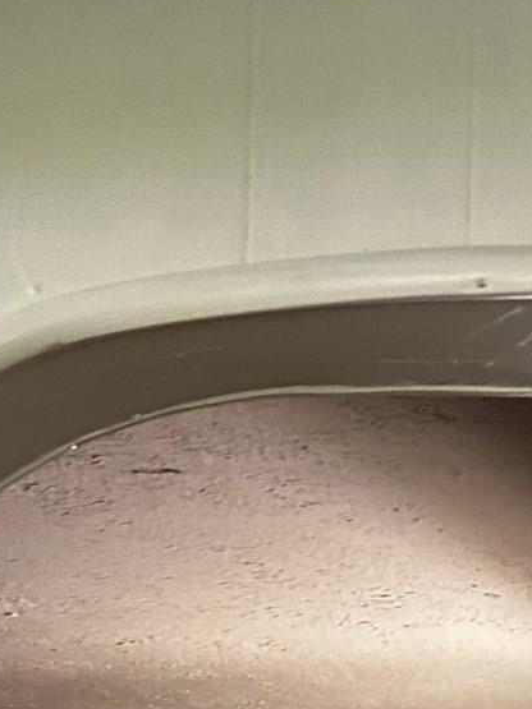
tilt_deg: +2.6
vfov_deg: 15.7
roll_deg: -2.5
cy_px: 1252
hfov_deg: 13.4
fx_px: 2214
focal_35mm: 108
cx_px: 575
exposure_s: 1/60
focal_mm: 5.7
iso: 320
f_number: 1.5
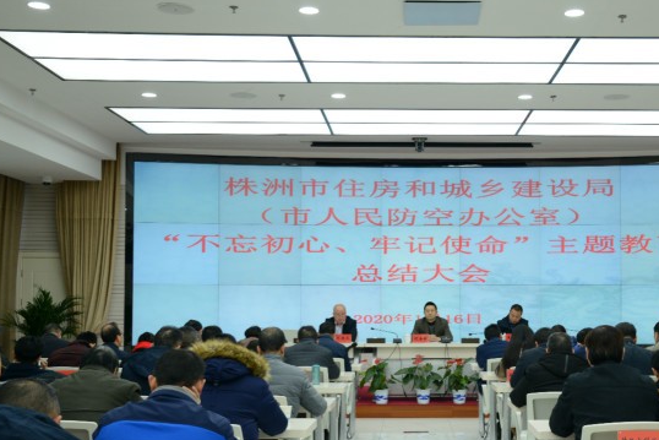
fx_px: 952
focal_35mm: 52
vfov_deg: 26.0
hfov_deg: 37.8
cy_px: 263
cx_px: 437
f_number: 9.5
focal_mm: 35
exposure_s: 1/60
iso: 1100
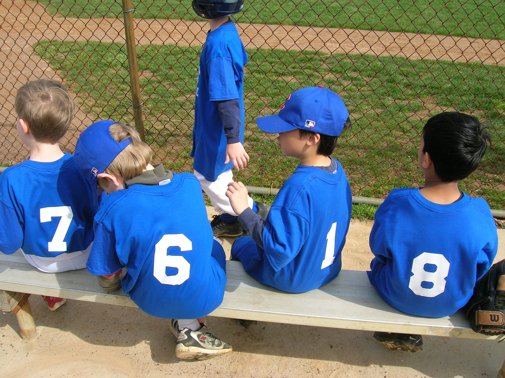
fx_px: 496
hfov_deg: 54.0
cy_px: 189
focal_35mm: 34
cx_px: 252
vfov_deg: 41.7
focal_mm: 5.7
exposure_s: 1/255
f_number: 4.9
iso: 50
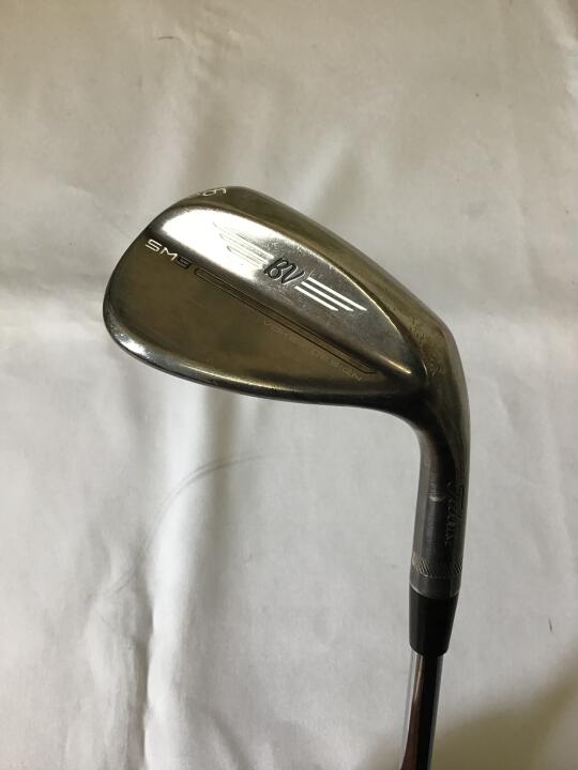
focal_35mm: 31
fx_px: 690
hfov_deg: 45.4
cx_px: 289
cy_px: 385
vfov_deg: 58.4
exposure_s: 1/33
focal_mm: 3.3
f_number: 2.4
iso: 32
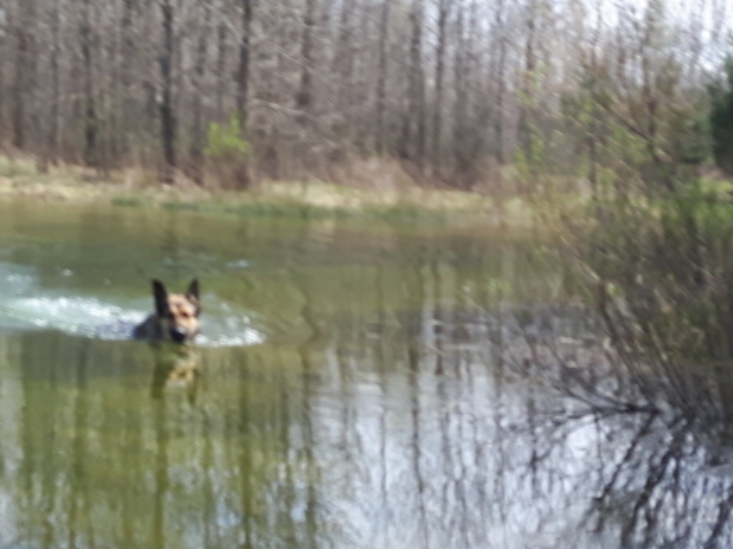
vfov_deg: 17.9
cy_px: 146
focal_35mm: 82
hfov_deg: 23.4
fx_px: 1736
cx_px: 121
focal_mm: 3.7
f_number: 1.9
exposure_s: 1/590
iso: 40
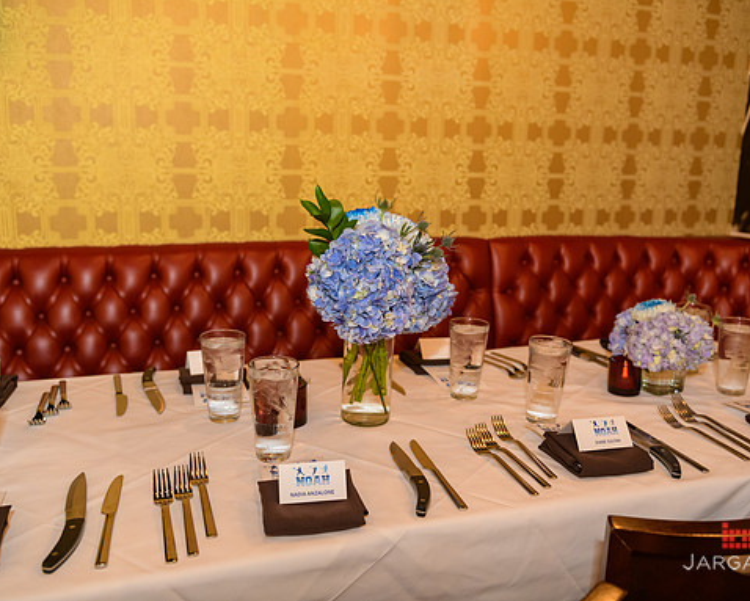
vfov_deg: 44.6
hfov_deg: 54.2
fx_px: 733
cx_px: 378
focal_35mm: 33
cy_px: 300
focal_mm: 29
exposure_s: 1/125
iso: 1600
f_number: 3.2
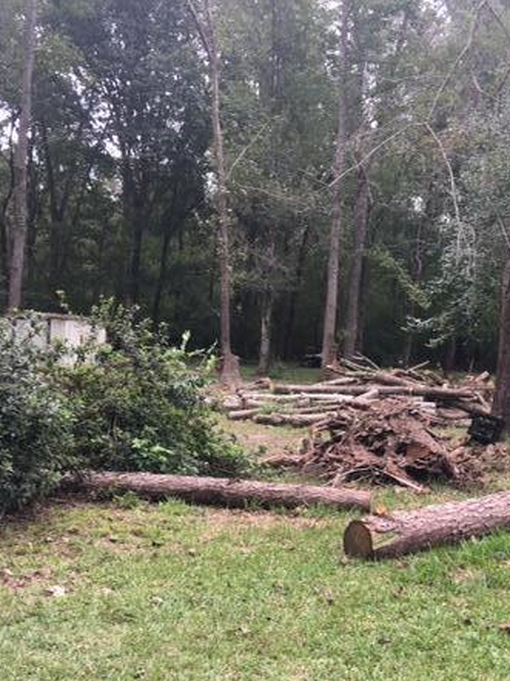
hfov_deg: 33.9
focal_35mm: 42
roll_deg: -4.6
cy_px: 367
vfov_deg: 44.8
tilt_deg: -0.3
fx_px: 826
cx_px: 357
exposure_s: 1/120
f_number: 2.2
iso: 32
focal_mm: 4.15
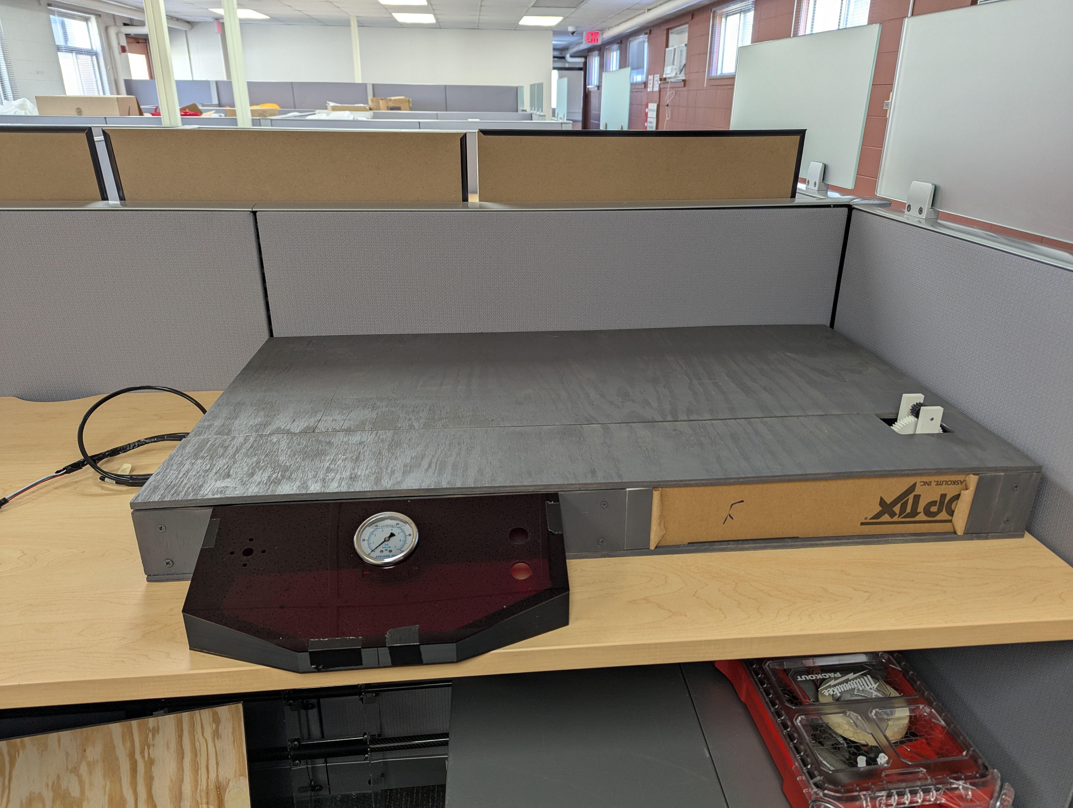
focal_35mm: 24
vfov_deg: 56.9
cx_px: 536
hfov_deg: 71.5
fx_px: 745
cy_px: 404
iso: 64
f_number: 1.85
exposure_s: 1/24
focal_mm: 6.81
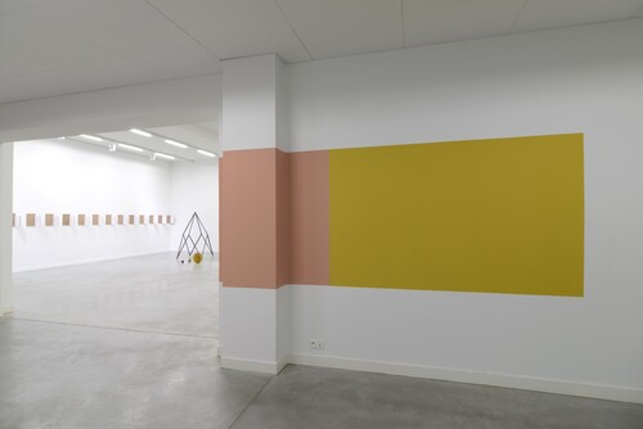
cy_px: 214
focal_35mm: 18
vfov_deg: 67.5
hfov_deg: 90.0
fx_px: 322
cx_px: 322
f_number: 9
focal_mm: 18
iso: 100
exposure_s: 1/1.3
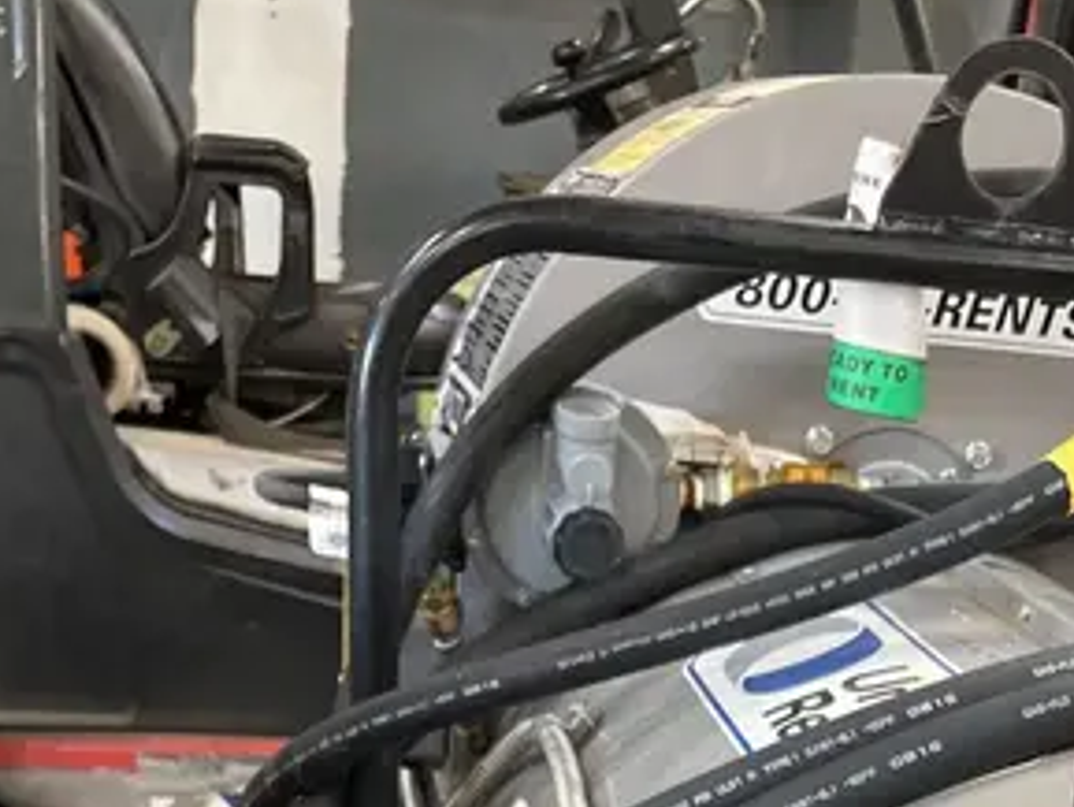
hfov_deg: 29.2
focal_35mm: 66
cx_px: 706
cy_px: 1326
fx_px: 2049
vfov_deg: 18.7
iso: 200
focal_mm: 5.1
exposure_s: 1/60
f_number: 1.6
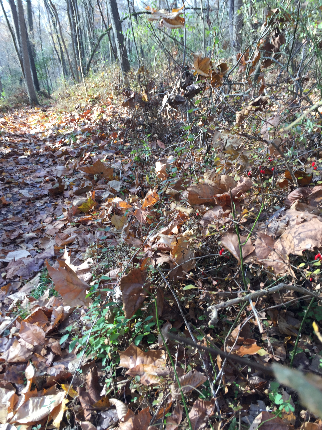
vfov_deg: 61.7
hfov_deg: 48.2
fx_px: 360
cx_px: 161
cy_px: 215
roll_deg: +5.5
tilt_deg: -20.5
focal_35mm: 29
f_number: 2.2
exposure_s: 1/120
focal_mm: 4.15
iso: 32
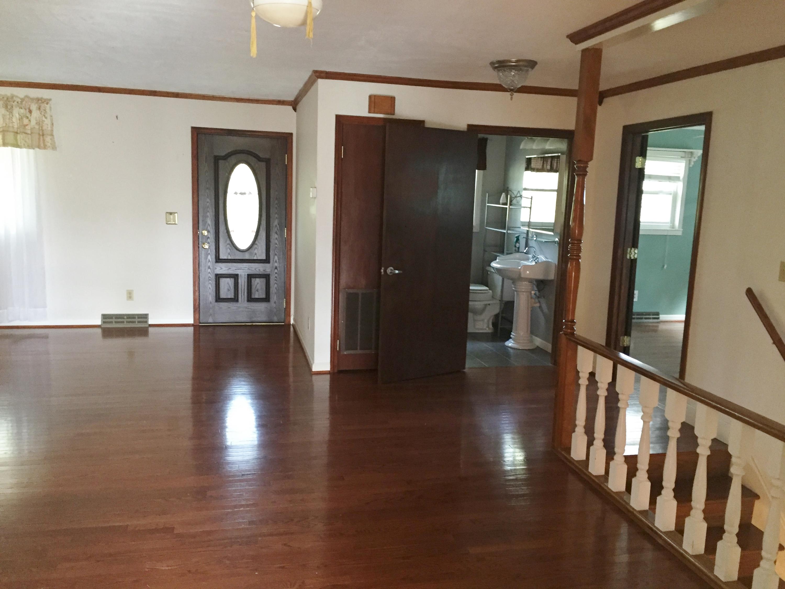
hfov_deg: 61.7
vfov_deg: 48.2
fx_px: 658
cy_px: 294
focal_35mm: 29
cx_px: 392
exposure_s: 1/17
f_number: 2.2
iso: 250
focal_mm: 4.15
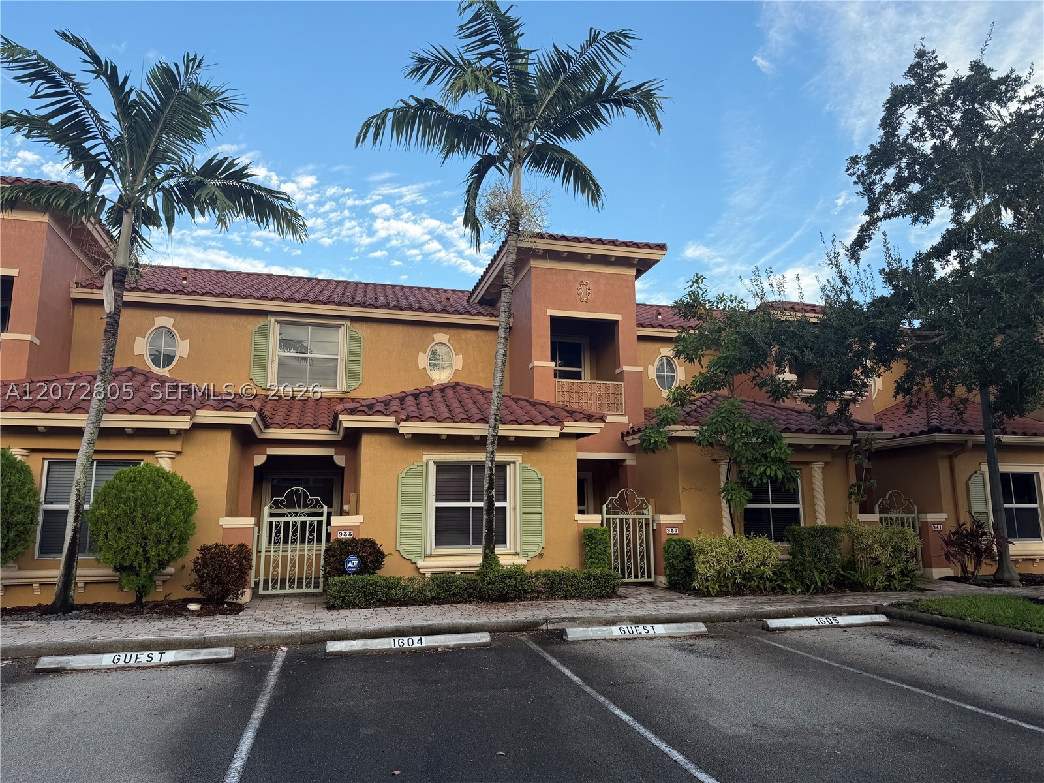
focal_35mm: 24
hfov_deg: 71.6
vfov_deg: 56.8
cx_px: 522
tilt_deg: +11.8
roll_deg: +0.6
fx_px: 724
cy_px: 392
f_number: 1.78
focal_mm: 6.76
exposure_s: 1/575
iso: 80
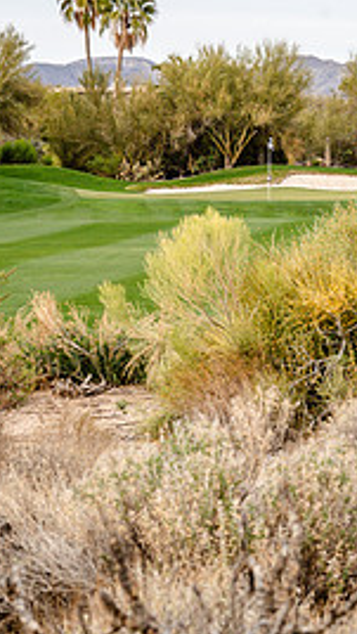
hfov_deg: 7.3
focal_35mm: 167
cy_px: 286
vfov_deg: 12.9
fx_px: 2807
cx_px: 340
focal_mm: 95
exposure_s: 1/320
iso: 640
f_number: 9
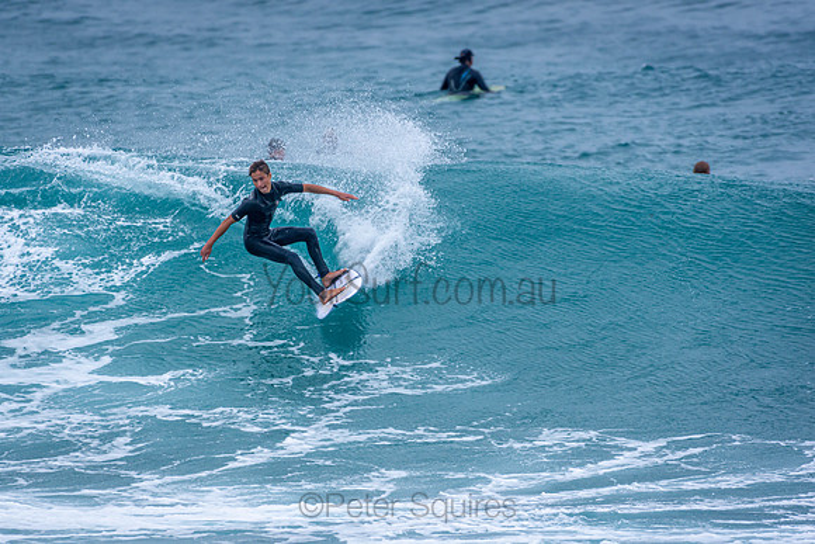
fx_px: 16982
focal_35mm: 750
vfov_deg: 1.8
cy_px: 272
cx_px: 408
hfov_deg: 2.7
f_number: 5.6
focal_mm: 500
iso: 450
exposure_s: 1/1600
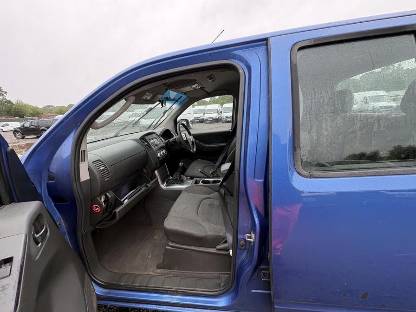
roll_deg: +3.6
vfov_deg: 85.7
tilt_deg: -8.6
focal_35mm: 14
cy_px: 156
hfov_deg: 102.1
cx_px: 208
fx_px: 168
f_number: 2.2
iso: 50
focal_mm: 2.22
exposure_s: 1/152
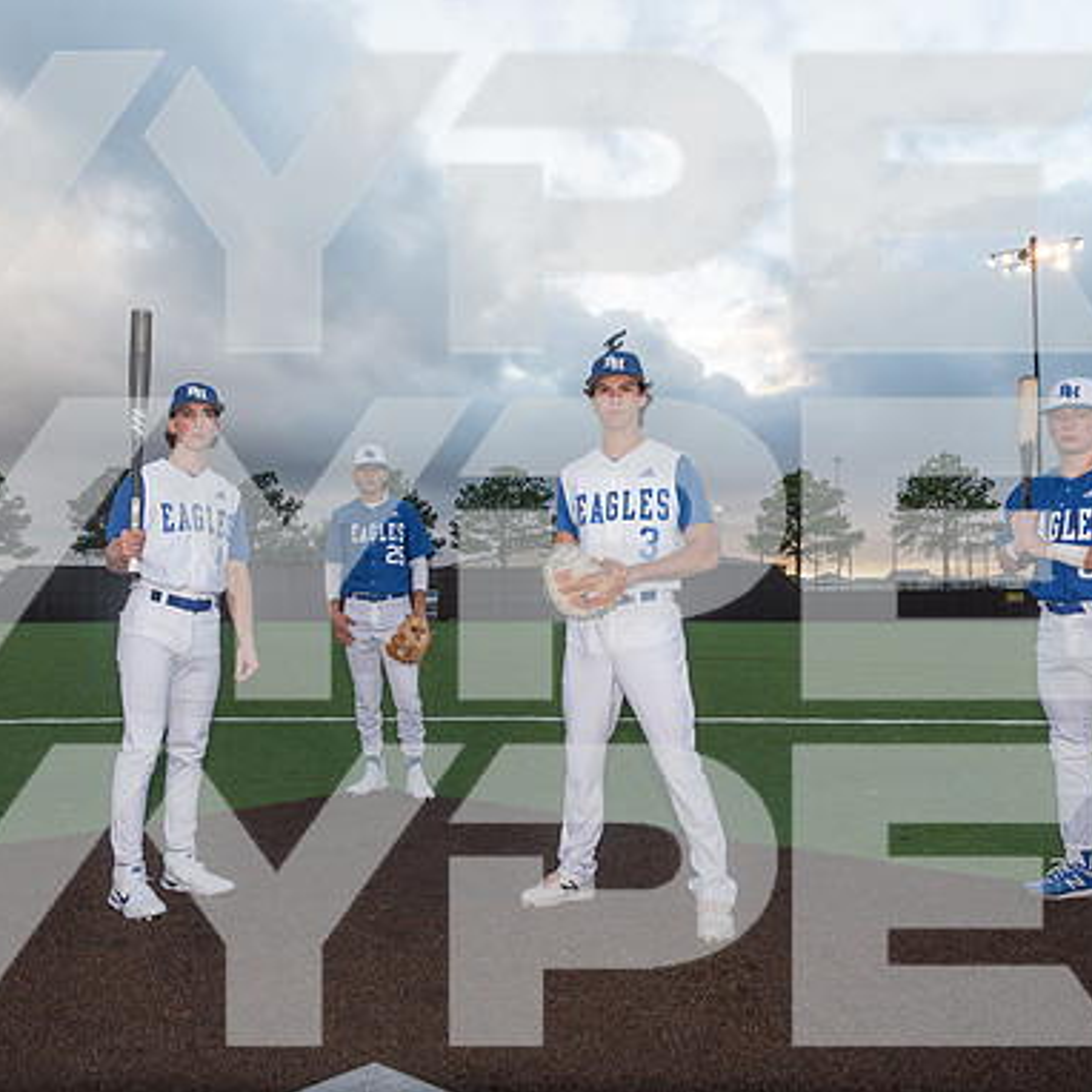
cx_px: 403
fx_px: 1106
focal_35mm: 31
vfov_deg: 52.5
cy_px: 550
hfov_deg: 51.9
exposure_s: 1/250
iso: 400
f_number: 7.1
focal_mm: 24
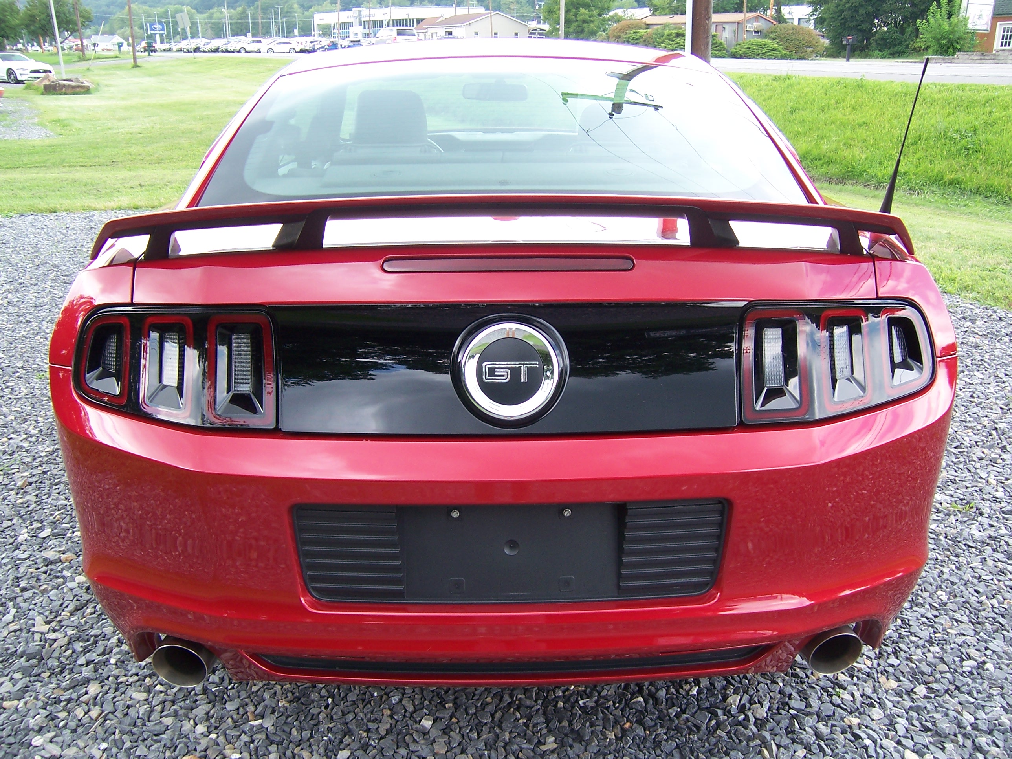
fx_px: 965
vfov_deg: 42.9
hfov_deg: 55.4
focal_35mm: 33
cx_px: 506
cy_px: 380
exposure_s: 1/60
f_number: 3.4
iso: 80
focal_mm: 5.5
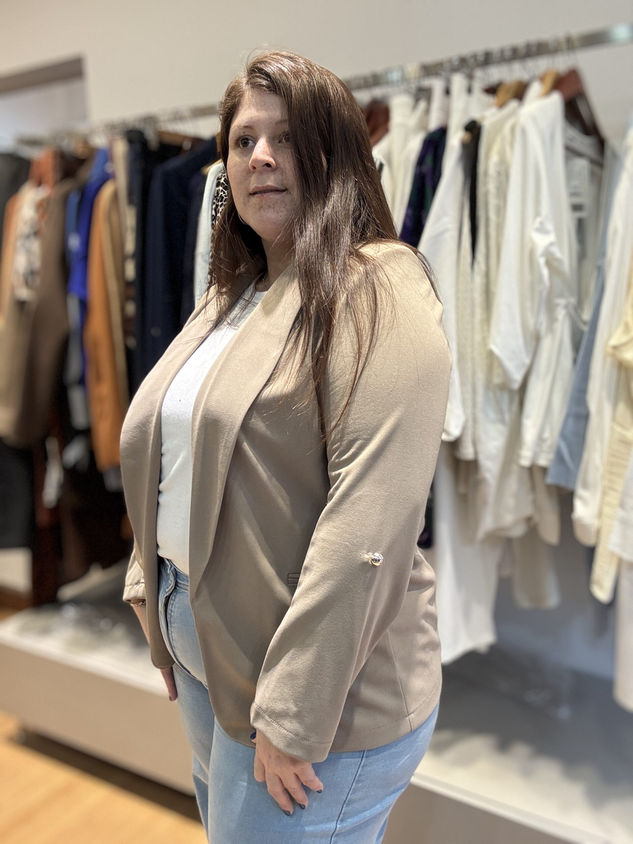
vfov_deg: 60.0
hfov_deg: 46.8
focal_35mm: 30
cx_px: 316
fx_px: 731
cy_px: 422
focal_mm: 2.69
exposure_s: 1/50
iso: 125
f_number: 1.9
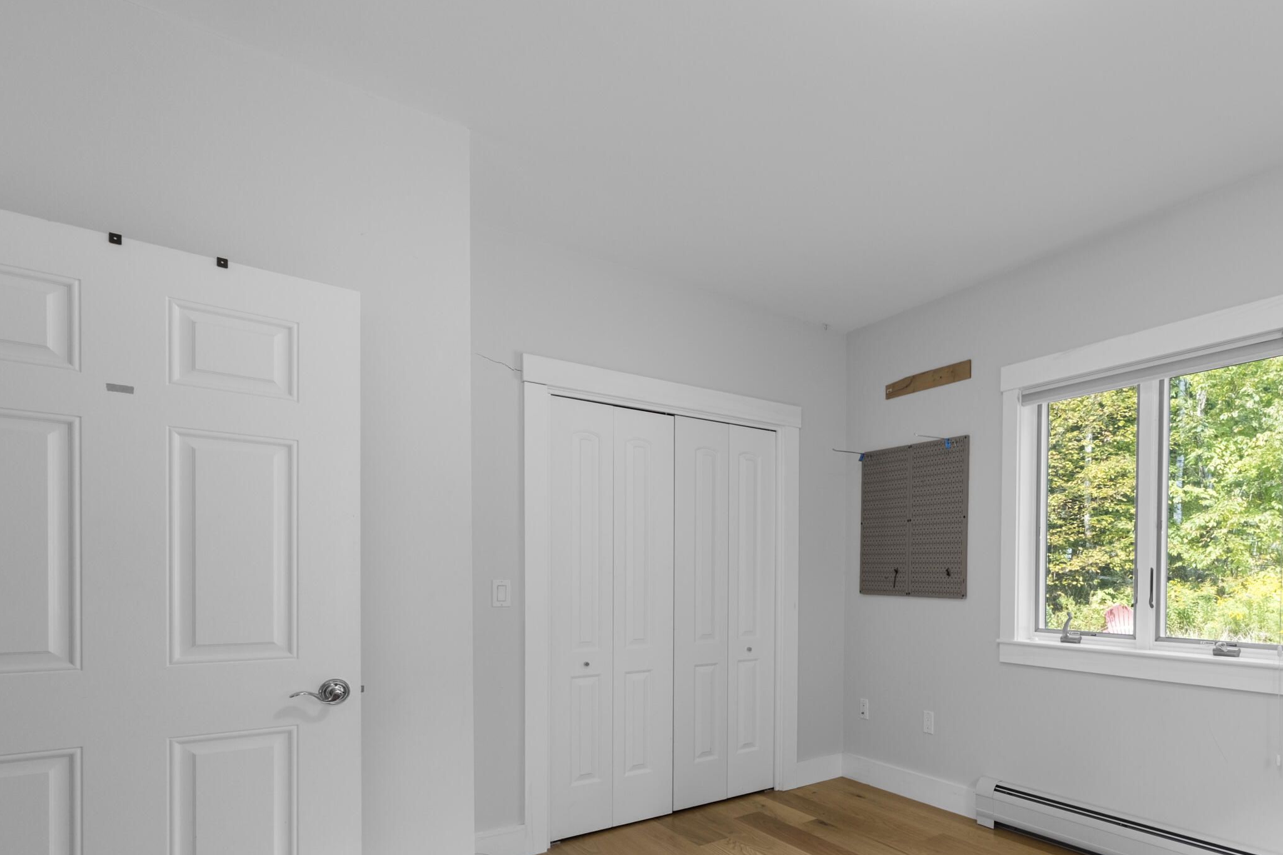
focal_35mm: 19
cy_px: 606
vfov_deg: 62.0
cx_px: 856
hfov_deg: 83.9
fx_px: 677
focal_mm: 8.6
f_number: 8
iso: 400
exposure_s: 1/3
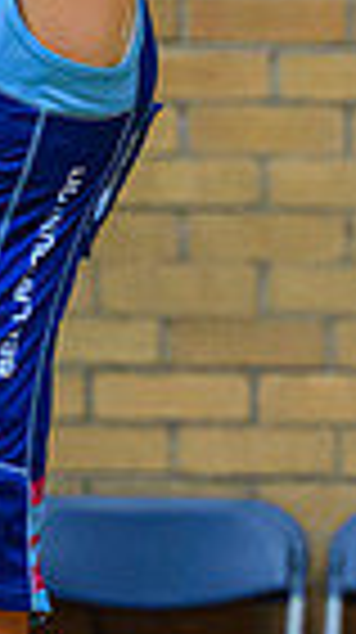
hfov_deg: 1.3
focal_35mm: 933
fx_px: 15704
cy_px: 196
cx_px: 990
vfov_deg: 2.3
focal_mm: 170
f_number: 2.8
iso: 5000
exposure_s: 1/1000
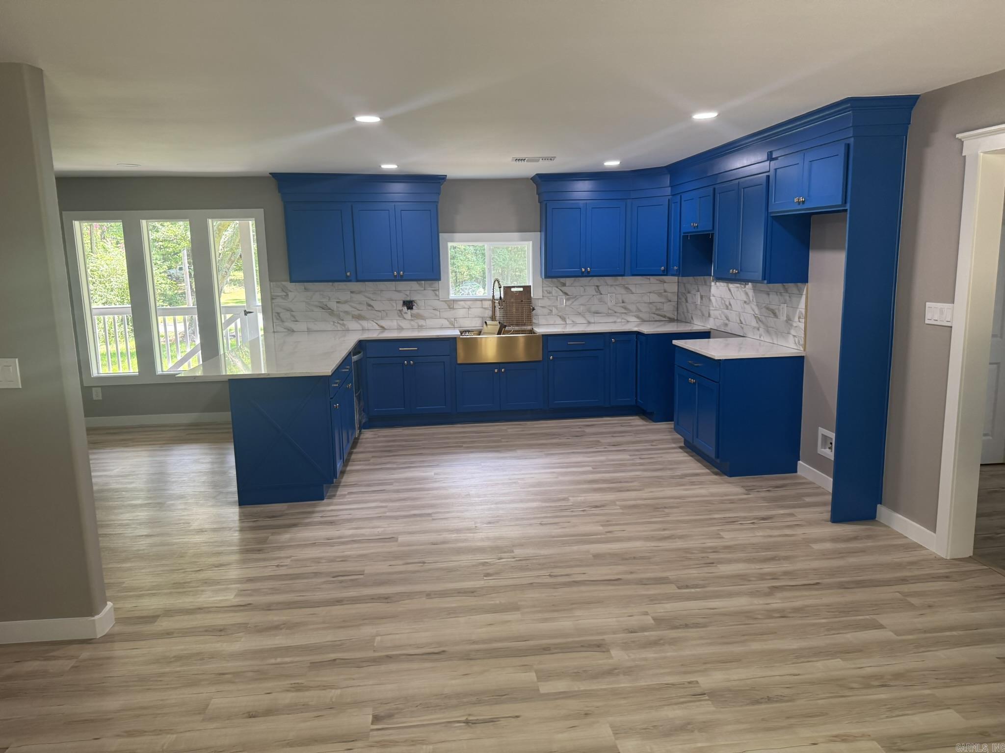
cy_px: 376
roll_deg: +0.2
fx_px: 697
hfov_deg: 71.6
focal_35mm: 24
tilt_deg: -12.4
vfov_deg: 56.8
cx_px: 502
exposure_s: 1/120
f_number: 1.78
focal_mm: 6.76
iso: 160
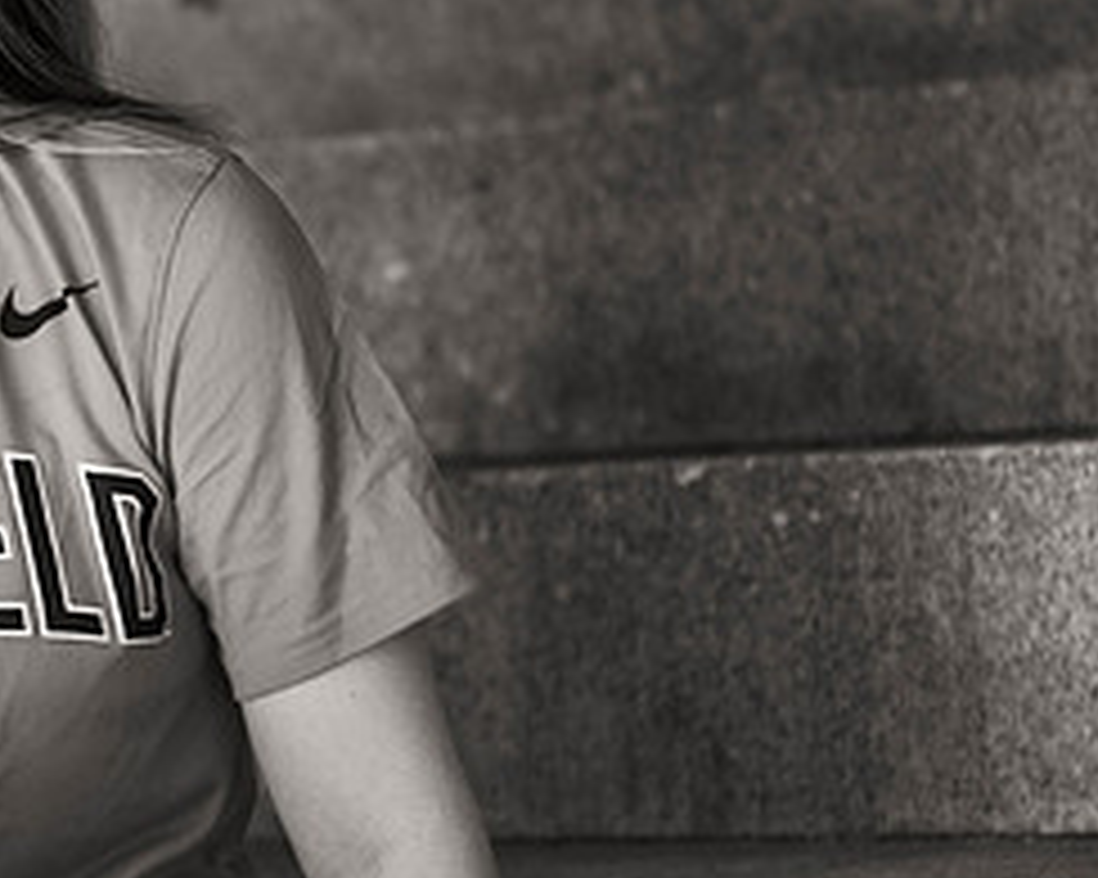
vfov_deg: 8.7
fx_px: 5750
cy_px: 123
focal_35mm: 177
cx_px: -82
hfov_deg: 10.8
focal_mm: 78
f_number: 3.5
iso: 320
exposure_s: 1/80
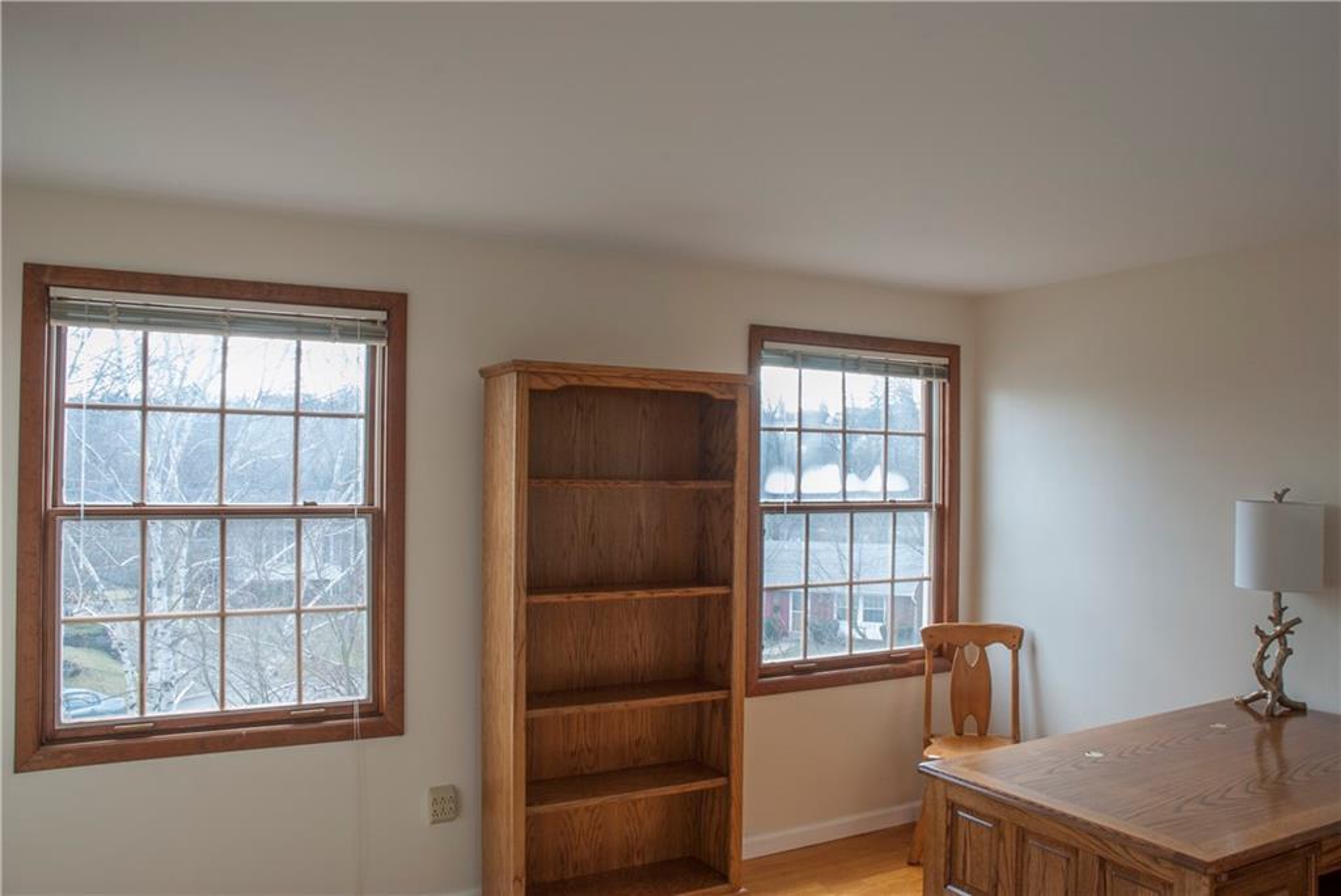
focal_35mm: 27
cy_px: 448
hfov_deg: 67.4
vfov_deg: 48.0
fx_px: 1006
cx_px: 670
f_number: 11
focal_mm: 18
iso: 100
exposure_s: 1/6
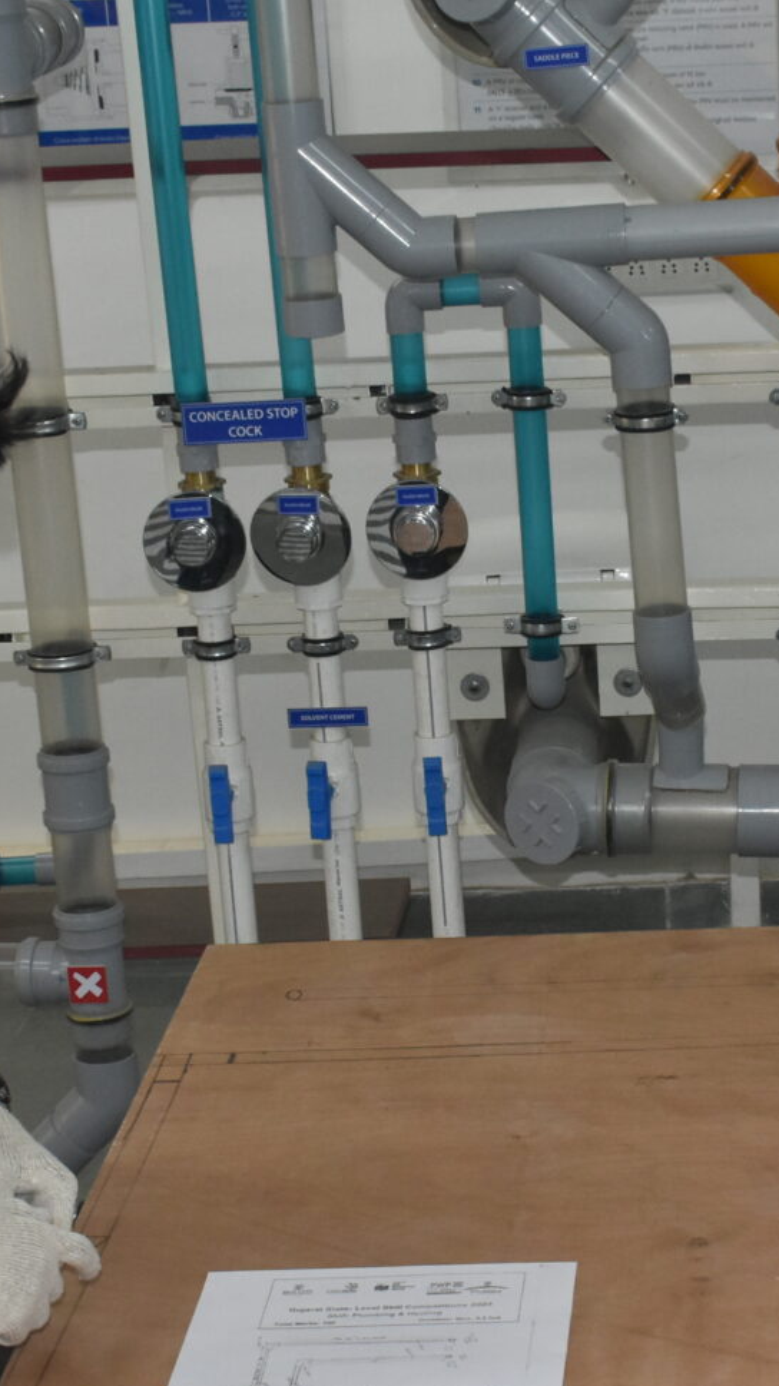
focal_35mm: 83
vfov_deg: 25.5
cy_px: 896
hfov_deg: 14.4
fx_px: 3054
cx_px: 674
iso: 1400
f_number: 5
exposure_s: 1/200
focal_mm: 25
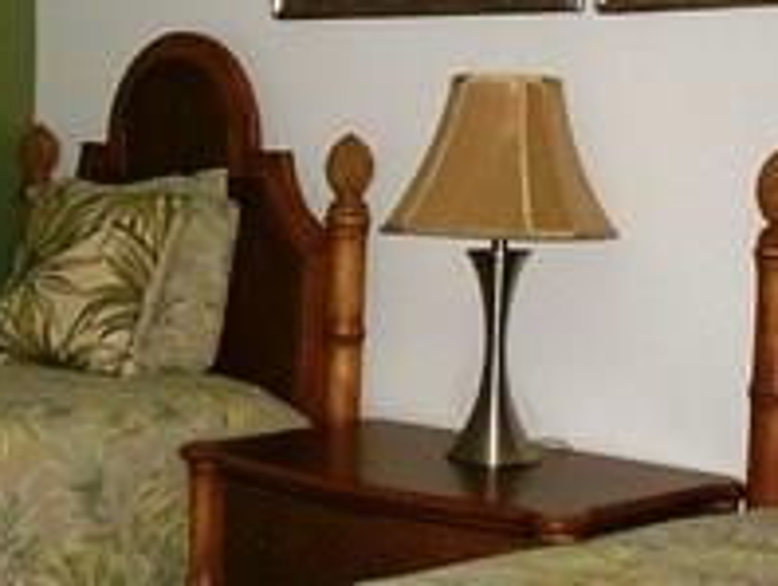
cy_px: 334
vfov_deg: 17.6
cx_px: 102
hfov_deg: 22.8
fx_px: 1890
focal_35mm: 84
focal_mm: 4.6
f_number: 3.2
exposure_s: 1/25
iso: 400
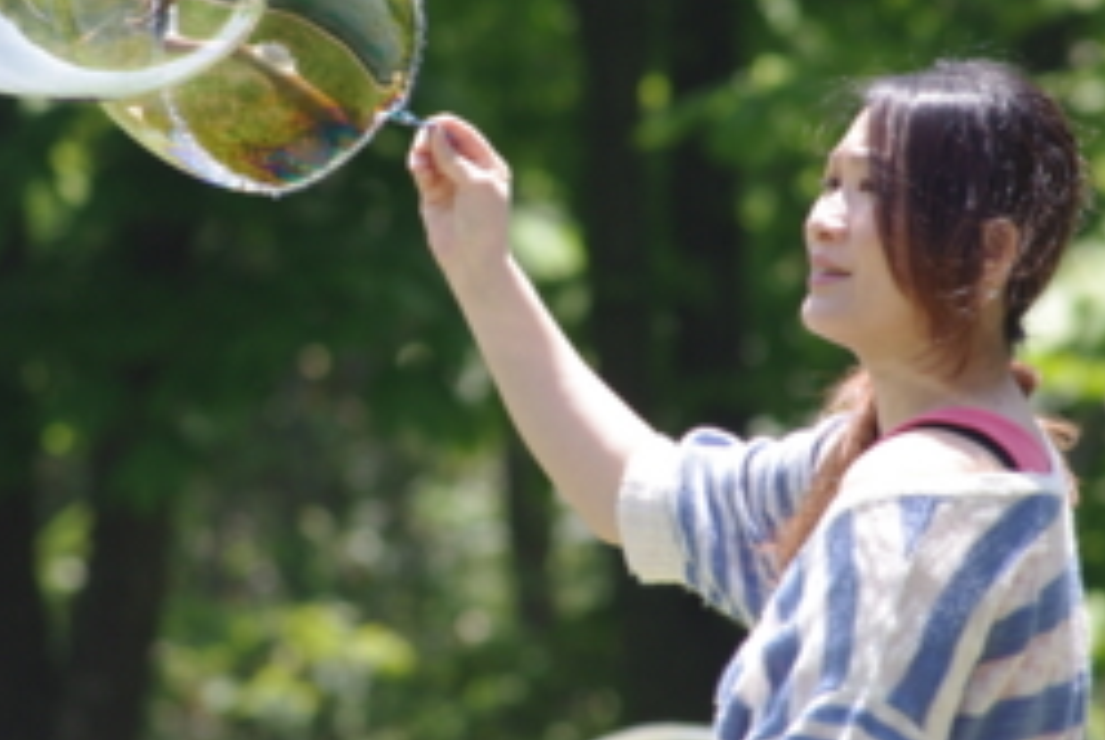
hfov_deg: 3.3
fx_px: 19299
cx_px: 472
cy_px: 230
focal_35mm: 628
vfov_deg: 2.2
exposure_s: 1/400
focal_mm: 260
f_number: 8
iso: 400
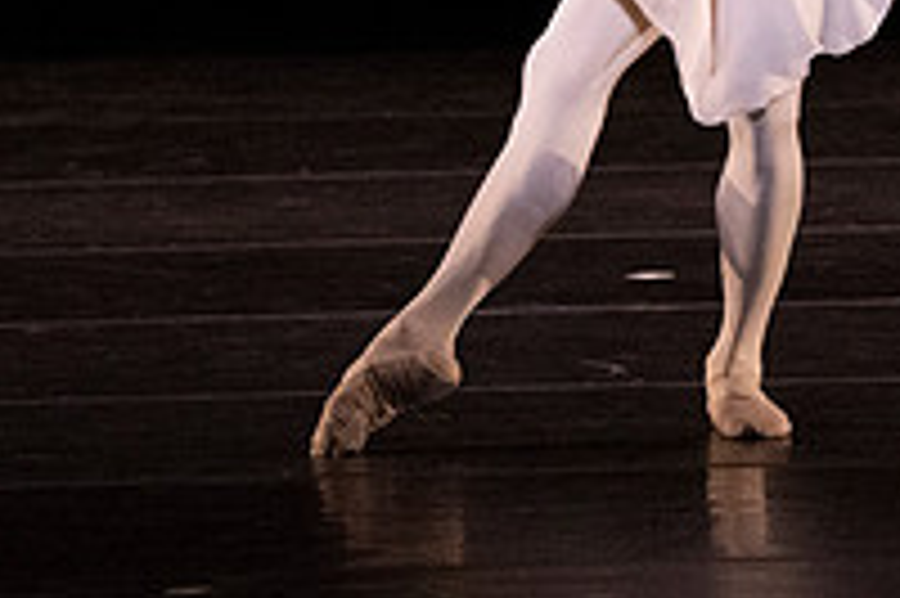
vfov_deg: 1.3
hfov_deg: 2.0
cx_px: 760
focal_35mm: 1021
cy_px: -254
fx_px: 25503
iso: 20000
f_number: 7.1
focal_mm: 352
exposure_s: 1/400
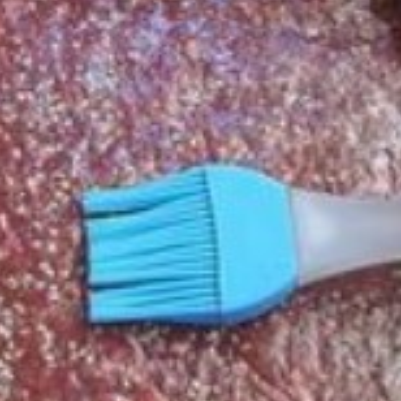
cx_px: 91
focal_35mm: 87
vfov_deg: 19.9
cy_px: 263
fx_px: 1140
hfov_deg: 19.8
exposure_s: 1/50
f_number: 2.7
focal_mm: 6.2
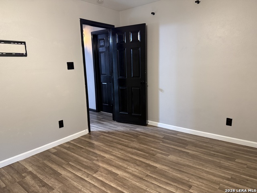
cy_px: 96
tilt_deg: -7.6
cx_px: 128
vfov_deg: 56.8
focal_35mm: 24
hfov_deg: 71.6
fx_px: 178
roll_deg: +2.5
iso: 500
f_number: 1.78
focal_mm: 6.76
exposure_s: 1/60
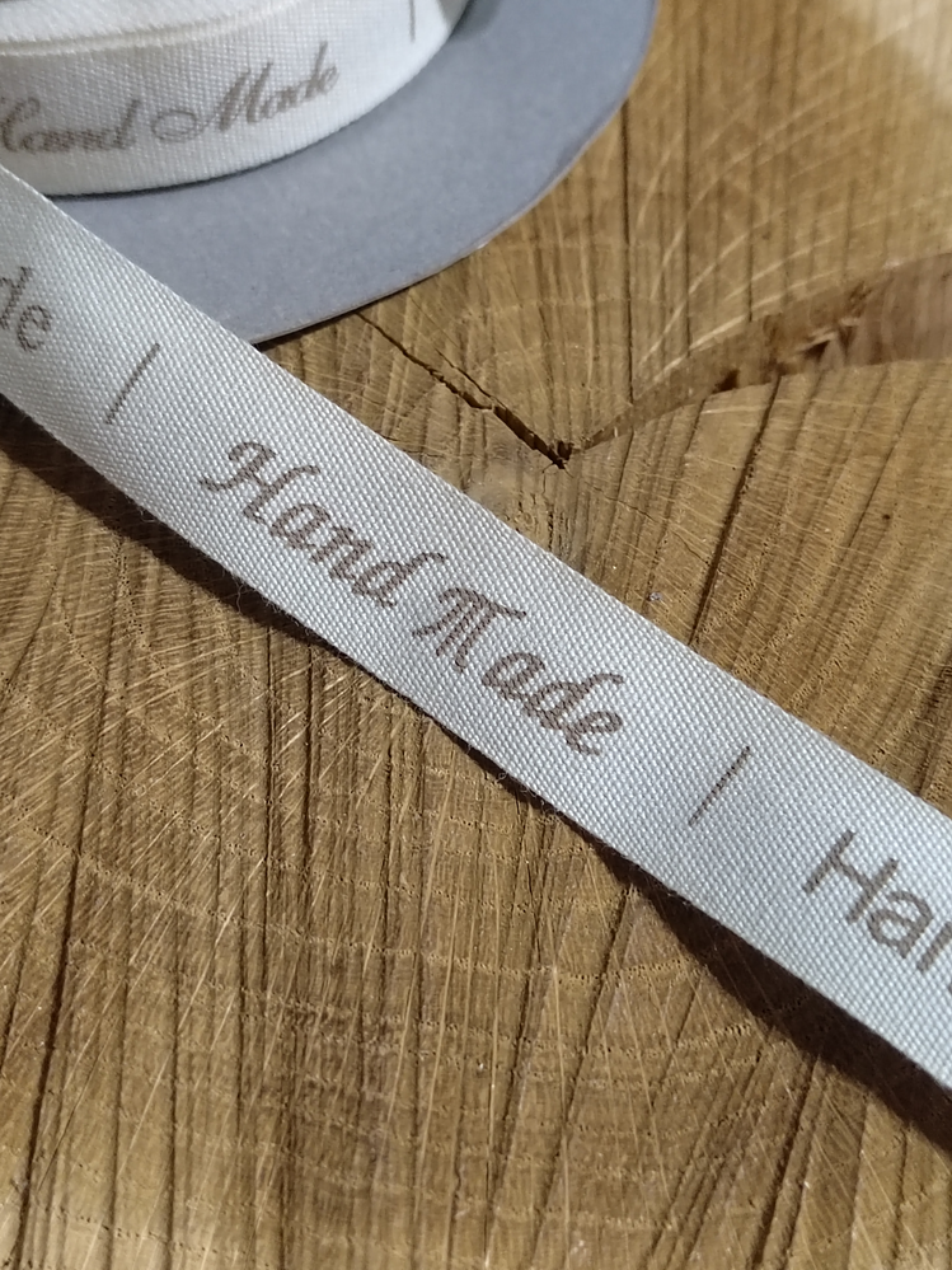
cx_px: 476
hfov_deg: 31.5
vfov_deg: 41.2
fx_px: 1687
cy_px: 635
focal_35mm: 46
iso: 4160
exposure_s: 1/60
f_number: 1.9
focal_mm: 5.52
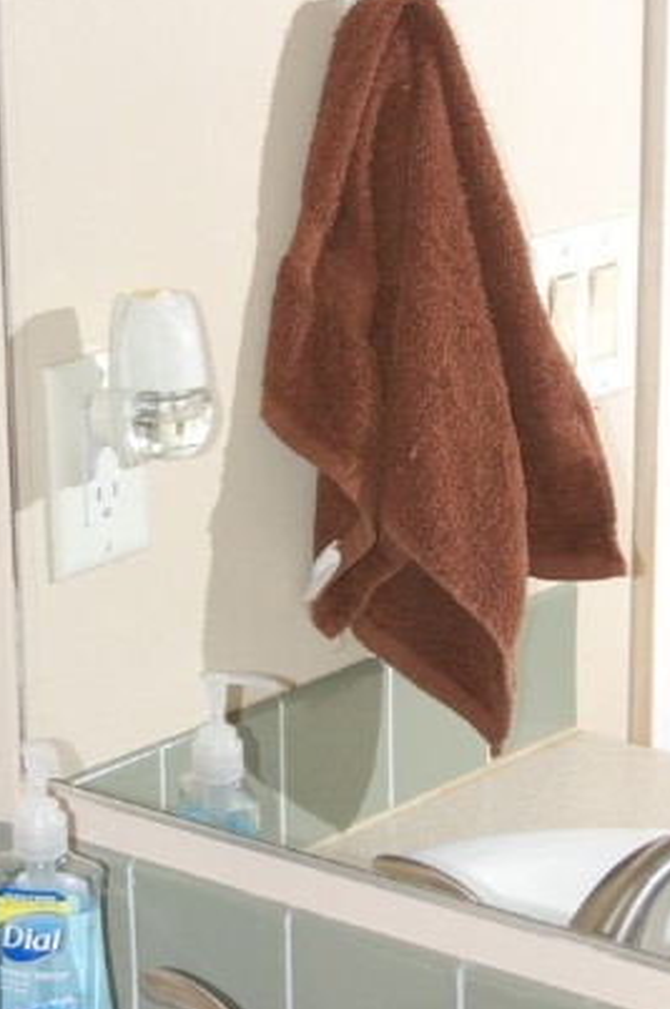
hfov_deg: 12.5
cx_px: 294
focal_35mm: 109
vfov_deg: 18.8
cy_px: 587
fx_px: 3051
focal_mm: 38
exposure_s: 1/60
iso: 400
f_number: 4.8
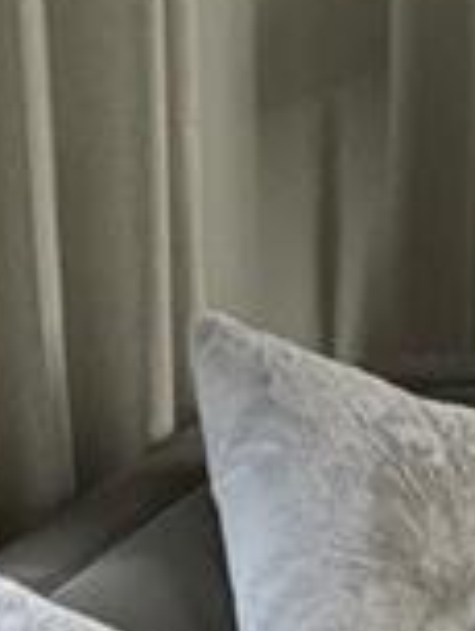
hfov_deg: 13.4
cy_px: 1027
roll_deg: +0.4
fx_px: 2010
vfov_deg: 15.9
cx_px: 343
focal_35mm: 110
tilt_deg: -33.6
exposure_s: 1/60
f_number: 2.2
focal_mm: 2.22
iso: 200
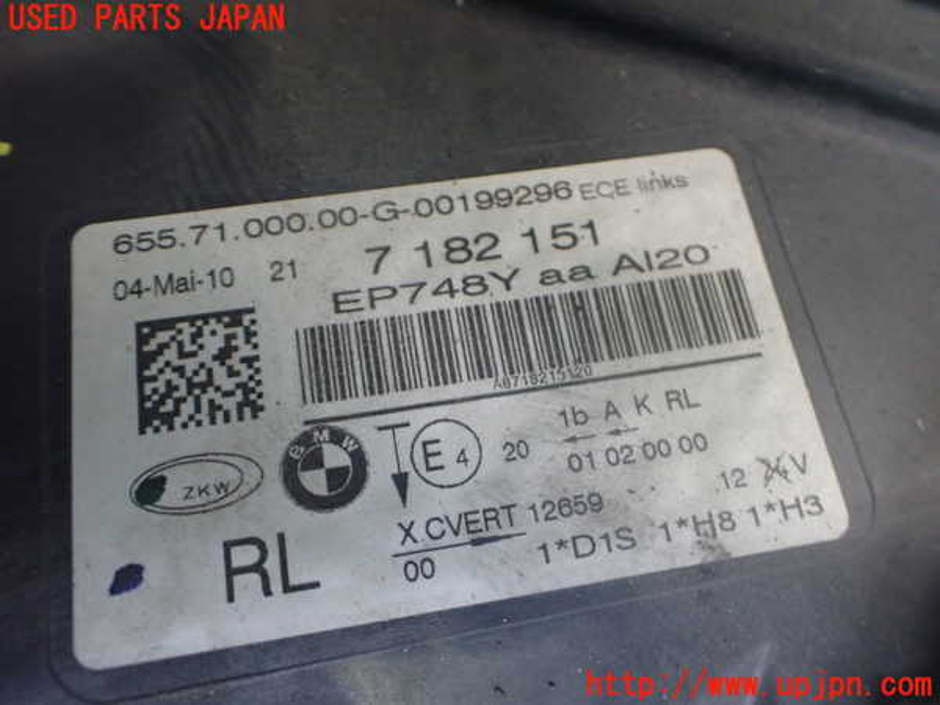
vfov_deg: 46.8
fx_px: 815
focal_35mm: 30
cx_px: 470
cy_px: 352
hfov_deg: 60.0
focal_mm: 5.4
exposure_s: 1/125
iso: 800
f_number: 2.3
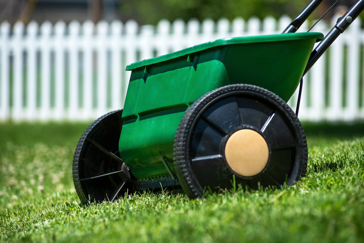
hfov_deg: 11.1
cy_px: 122
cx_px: 182
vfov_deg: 7.4
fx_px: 1871
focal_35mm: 185
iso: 100
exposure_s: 1/640
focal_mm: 185
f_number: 6.3
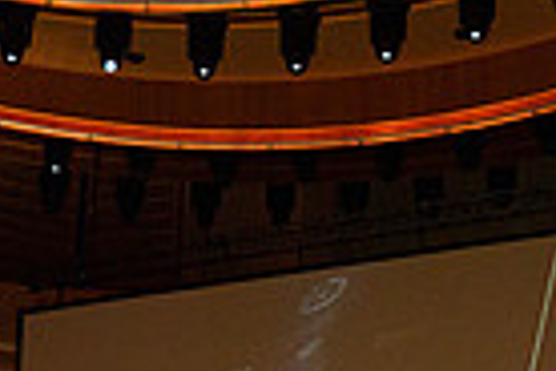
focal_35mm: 103
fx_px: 1591
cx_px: 447
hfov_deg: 19.6
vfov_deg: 12.8
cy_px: 510
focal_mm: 24
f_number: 5.6
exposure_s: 1/200
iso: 2500
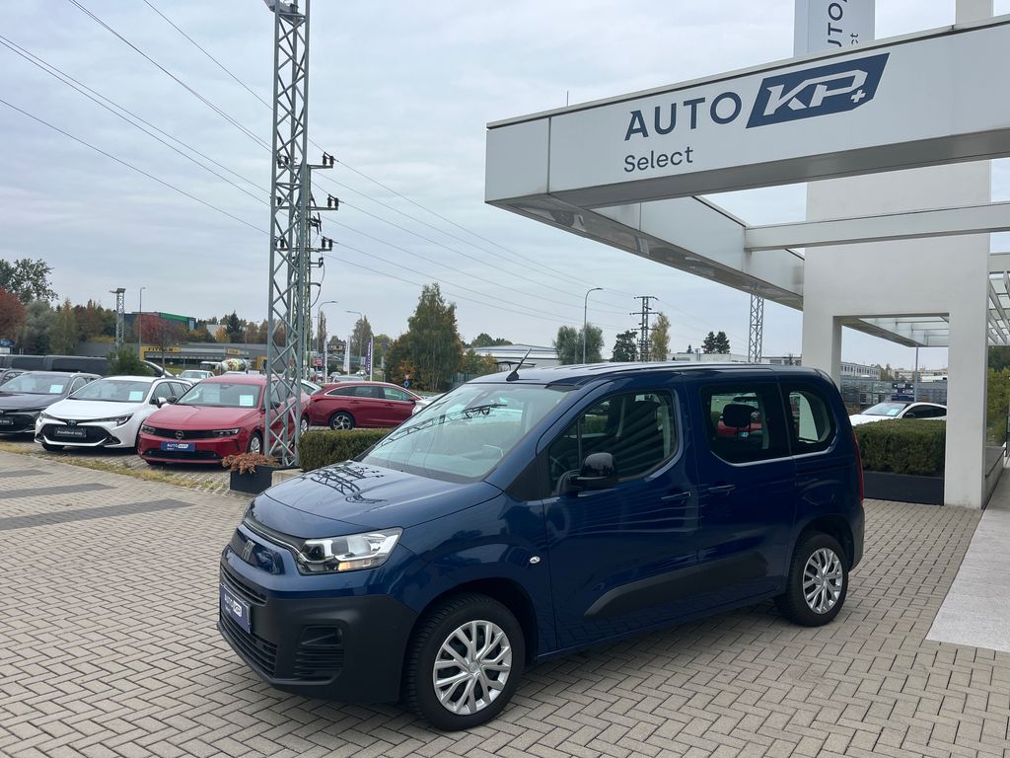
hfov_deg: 67.3
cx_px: 505
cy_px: 379
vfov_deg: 53.1
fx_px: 759
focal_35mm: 26
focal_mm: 5.1
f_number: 1.6
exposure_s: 1/1458
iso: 50
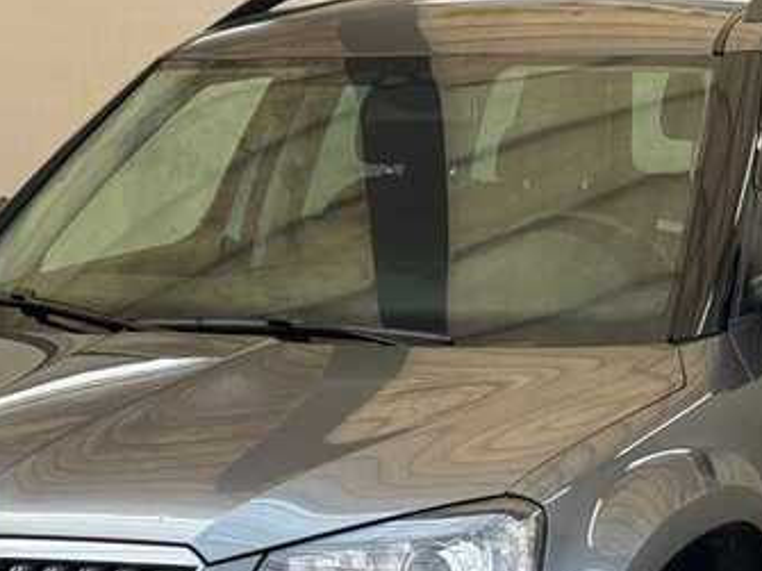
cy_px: 465
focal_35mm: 129
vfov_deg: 11.4
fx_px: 2839
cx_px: 382
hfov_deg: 15.3
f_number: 1.78
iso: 64
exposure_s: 1/685
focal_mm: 6.76
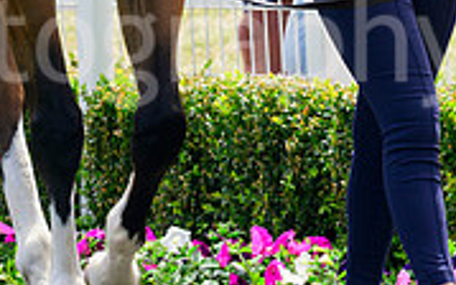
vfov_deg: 1.2
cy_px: -33
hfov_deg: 1.9
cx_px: 392
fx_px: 13973
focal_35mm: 1124
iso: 125
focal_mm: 250
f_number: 6.3
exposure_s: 1/250
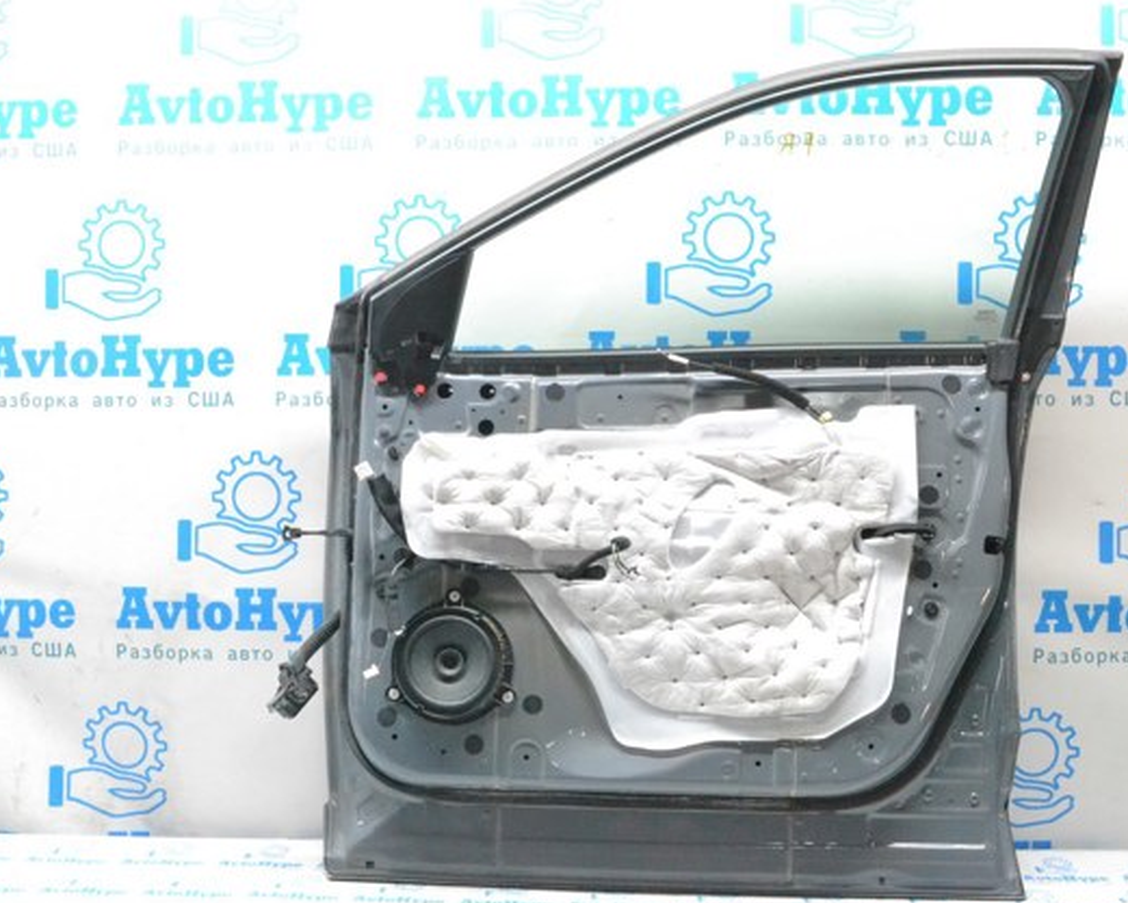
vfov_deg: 39.2
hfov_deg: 47.9
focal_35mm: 38
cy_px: 457
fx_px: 1269
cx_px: 600
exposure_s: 1/50
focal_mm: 22
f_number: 13
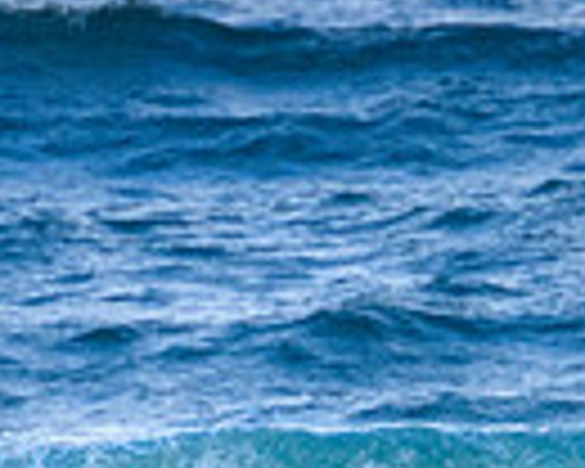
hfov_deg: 0.6
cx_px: 387
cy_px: 551
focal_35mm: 3363
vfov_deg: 0.5
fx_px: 58226
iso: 2500
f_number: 11
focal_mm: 800
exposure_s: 1/1600
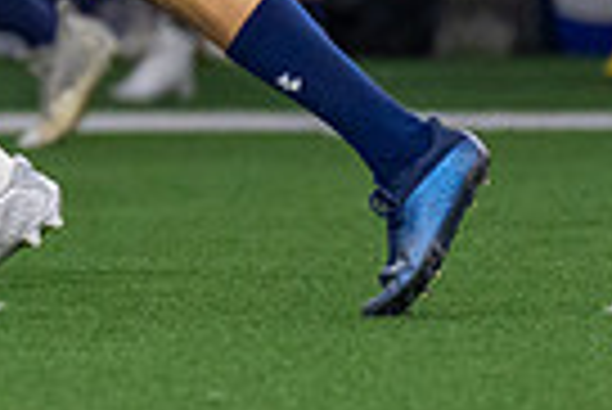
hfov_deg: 1.4
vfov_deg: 1.0
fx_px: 24387
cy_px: -196
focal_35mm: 1433
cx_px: -289
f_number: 2.8
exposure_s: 1/1000
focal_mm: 200
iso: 2000
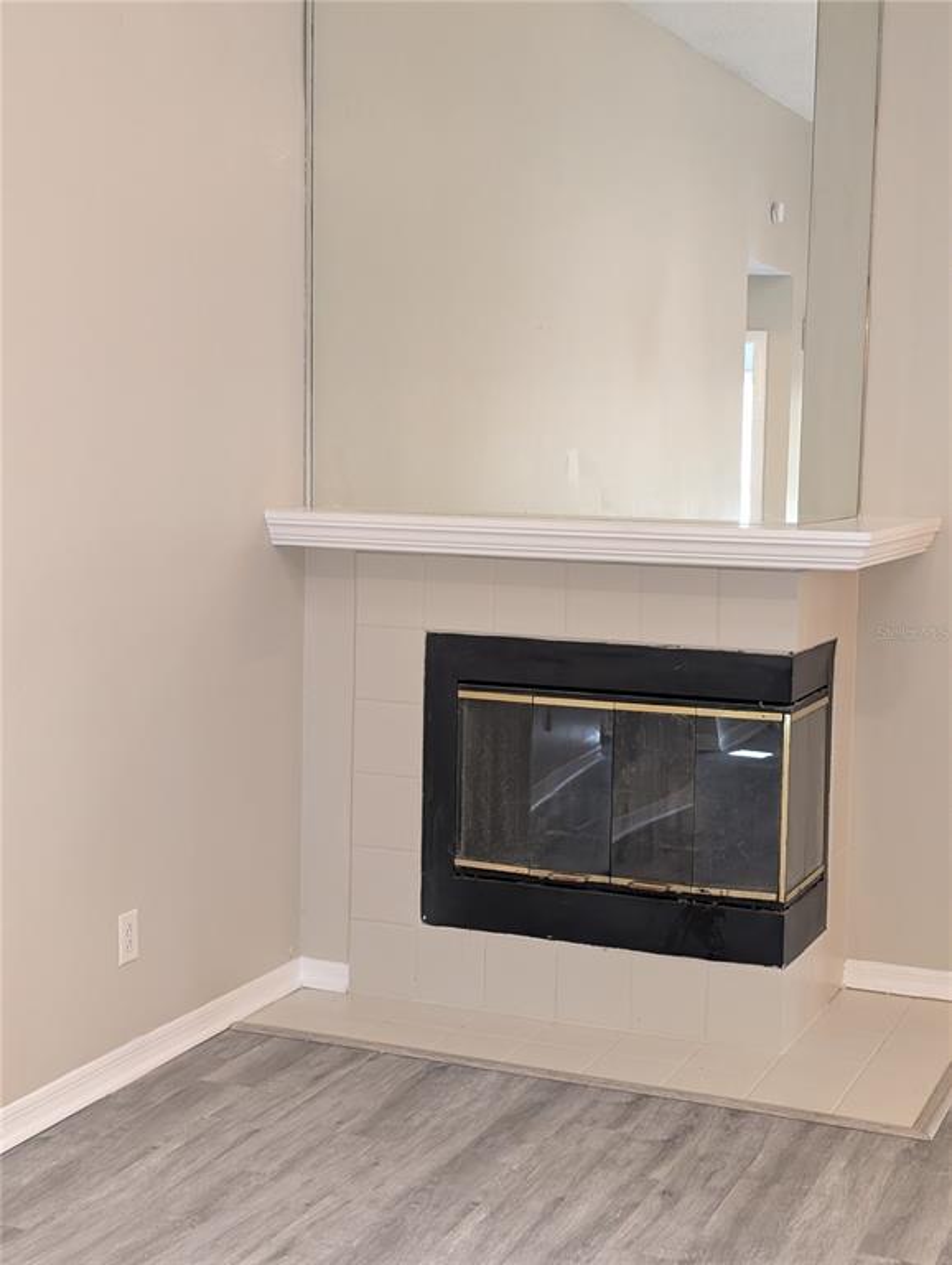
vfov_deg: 38.9
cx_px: 476
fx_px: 1793
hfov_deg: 29.7
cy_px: 632
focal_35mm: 49
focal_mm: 6.9
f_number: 1.68
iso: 253
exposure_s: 1/40
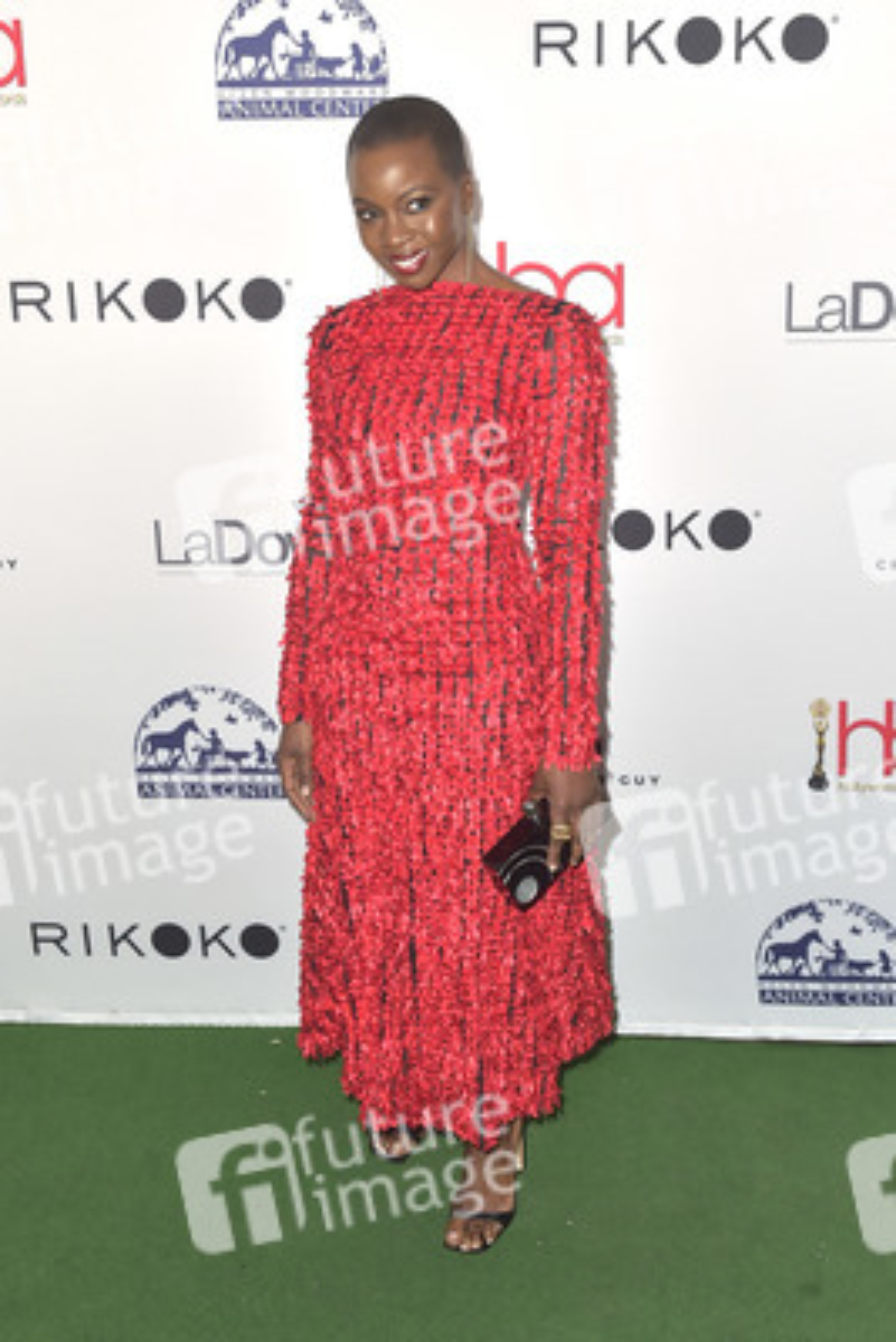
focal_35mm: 32
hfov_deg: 41.1
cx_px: 448
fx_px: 1194
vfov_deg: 58.7
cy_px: 671
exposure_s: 1/250
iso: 400
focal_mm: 32
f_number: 6.3
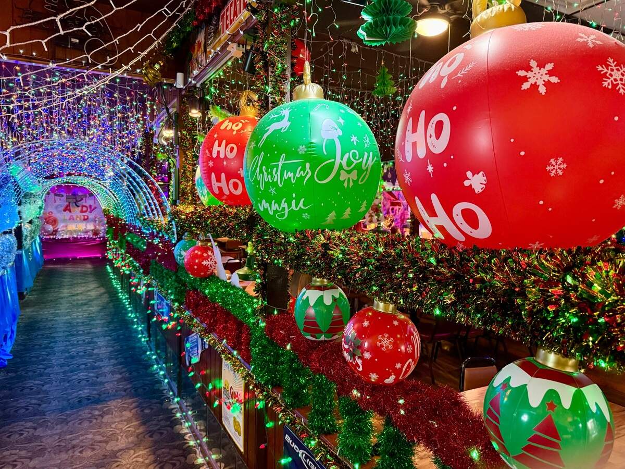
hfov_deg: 71.6
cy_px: 234
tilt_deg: -3.0
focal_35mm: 24
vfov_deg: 56.8
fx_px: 433
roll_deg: -1.3
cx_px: 312
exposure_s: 1/60
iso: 800
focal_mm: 6.76
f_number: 1.78
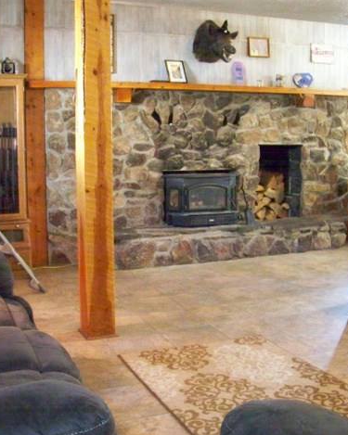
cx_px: 139
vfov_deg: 42.0
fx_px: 567
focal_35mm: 44
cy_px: 221
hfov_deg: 34.0
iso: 1600
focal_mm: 5.85
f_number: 2.8
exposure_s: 1/30
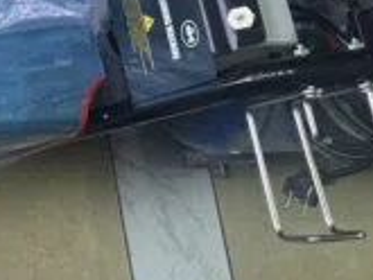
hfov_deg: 17.5
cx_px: -280
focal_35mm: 93
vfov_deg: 14.6
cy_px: -165
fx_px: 1003
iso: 200
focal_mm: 6.76
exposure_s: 1/50
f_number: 1.78
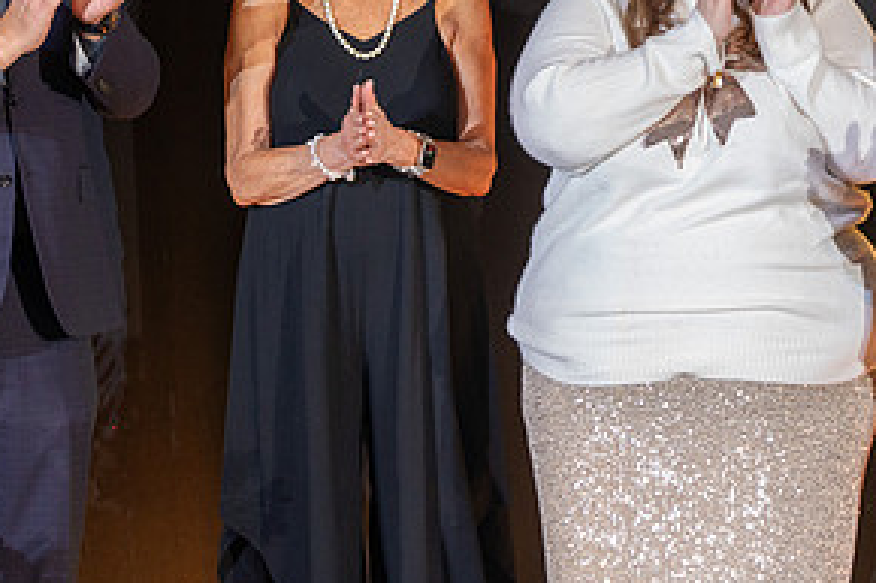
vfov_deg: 7.2
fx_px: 4621
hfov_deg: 10.8
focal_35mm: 190
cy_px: 168
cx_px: 544
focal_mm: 95
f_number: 4
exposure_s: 1/200
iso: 2000
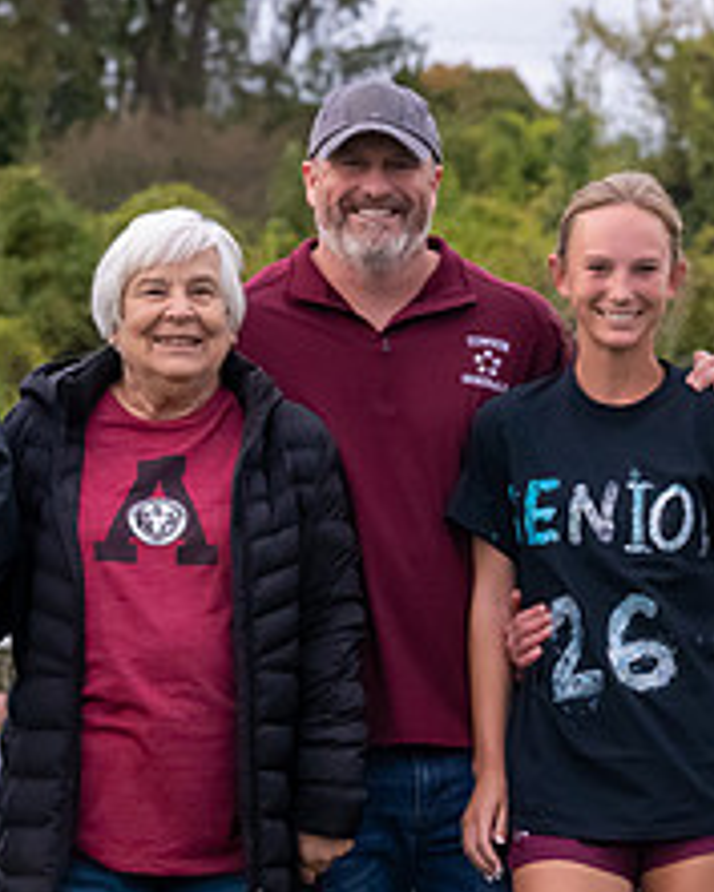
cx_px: 721
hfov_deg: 5.6
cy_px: 677
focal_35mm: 277
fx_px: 7312
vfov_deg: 7.0
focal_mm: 85
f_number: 5.6
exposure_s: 1/800
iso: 4500
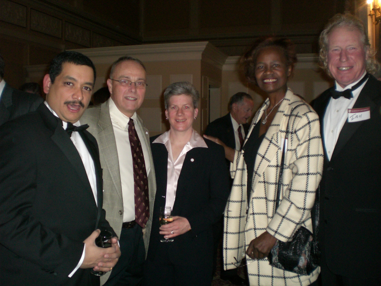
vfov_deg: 37.7
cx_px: 190
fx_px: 418
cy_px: 143
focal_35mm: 38
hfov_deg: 49.0
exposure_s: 1/60
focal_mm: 6.3
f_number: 3.1
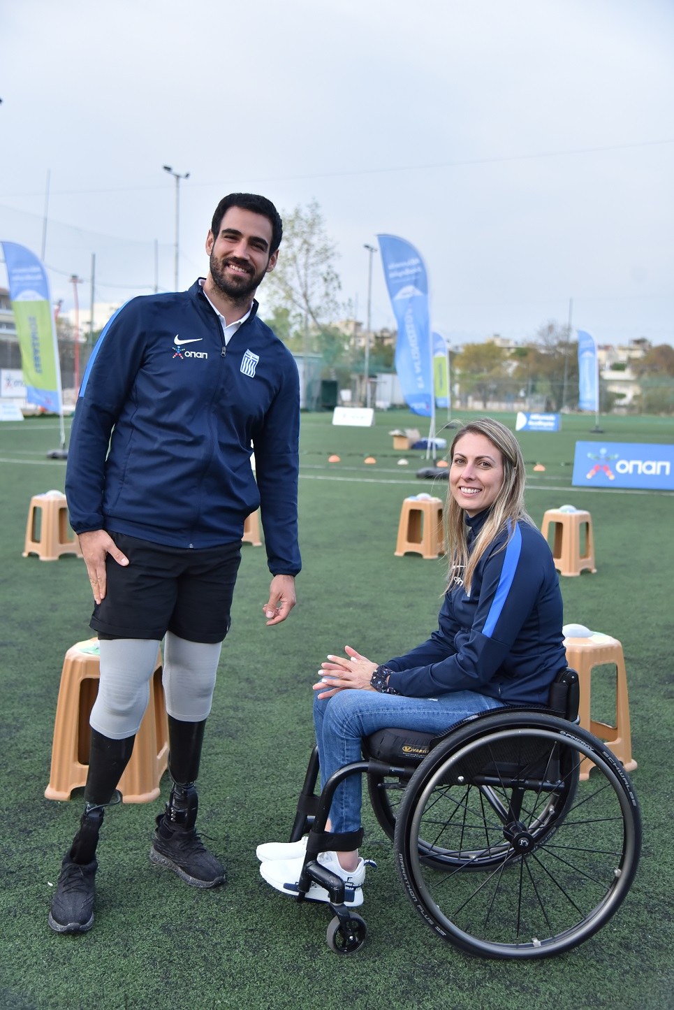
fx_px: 1066
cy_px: 505
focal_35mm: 38
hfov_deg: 35.1
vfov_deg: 50.7
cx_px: 337
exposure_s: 1/2500
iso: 1250
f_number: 4
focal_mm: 38
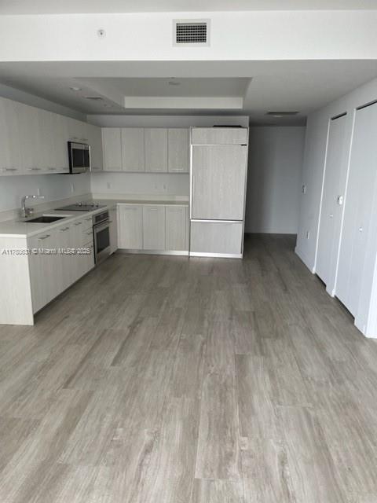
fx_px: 378
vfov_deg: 67.3
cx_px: 188
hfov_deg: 53.1
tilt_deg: -12.6
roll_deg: -0.7
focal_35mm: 26
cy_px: 252
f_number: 1.6
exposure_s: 1/120
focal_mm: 4.2
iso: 125
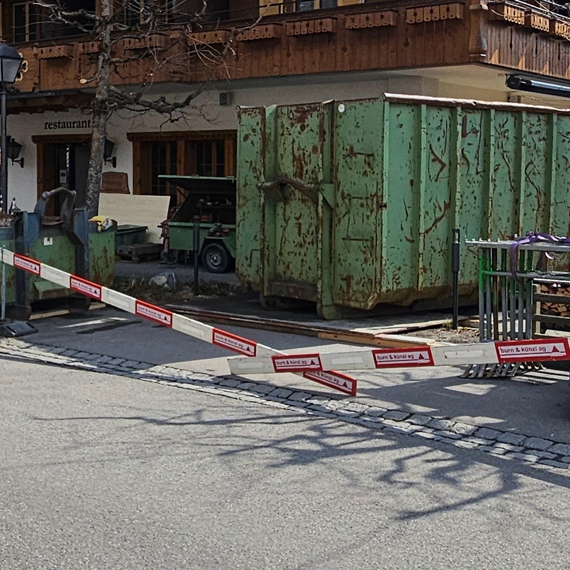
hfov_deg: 35.2
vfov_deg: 35.9
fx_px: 876
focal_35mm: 47
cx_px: 138
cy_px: 213
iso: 50
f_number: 2.2
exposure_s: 1/3126
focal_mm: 2.2
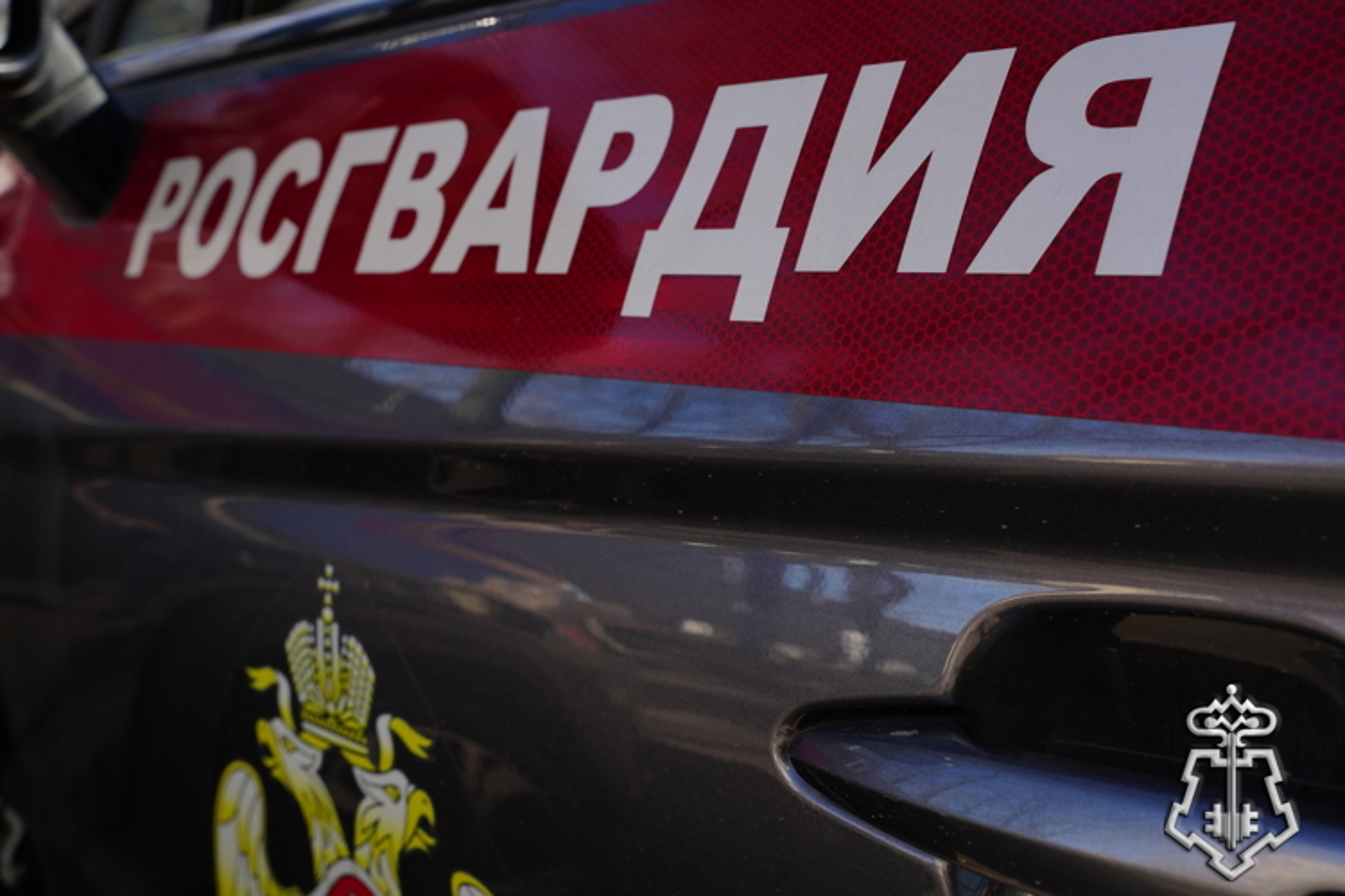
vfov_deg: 31.2
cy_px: 448
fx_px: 1606
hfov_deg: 45.4
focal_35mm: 43
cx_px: 672
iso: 1000
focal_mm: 43
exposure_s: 1/640
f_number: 9
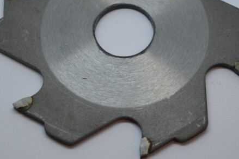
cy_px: 45
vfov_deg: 11.6
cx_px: 131
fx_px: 783
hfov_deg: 17.4
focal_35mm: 118
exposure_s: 1/125
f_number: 5.6
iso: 360
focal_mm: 48
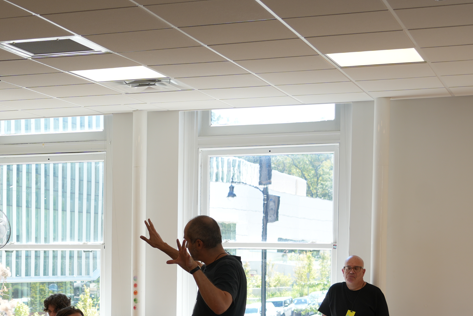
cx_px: 39
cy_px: 347
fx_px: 1156
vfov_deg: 15.1
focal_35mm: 88
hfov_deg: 22.5
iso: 100
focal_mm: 35
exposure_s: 1/80
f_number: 4.5
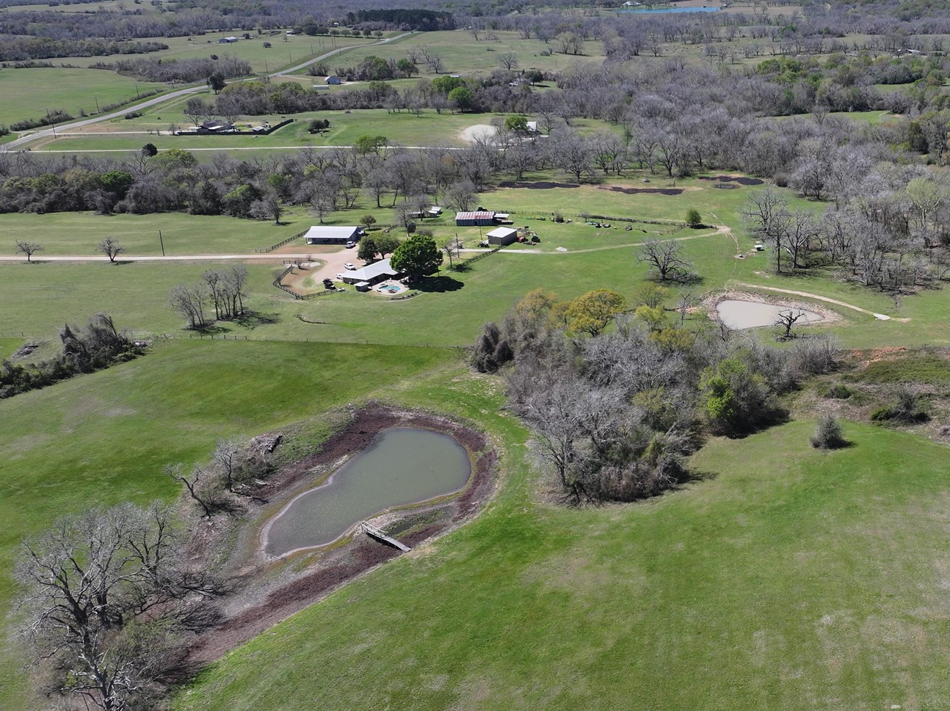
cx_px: 749
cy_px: 343
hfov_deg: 46.6
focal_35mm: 38
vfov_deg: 37.7
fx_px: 1042
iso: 110
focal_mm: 12.29
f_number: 2.8
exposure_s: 1/2000
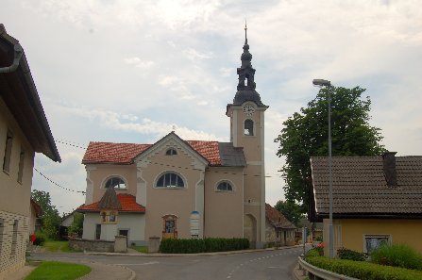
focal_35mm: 36
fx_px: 422
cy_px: 140
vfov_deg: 36.8
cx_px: 211
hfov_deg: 53.2
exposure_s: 1/500
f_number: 10
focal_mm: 24
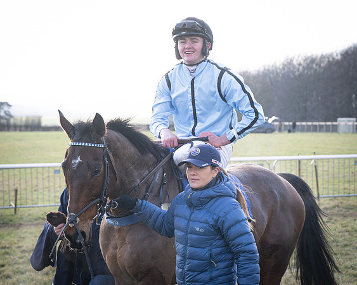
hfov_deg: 14.7
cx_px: 170
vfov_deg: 11.8
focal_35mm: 131
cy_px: 142
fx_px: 1382
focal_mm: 70
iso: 400
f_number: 5
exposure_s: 1/400
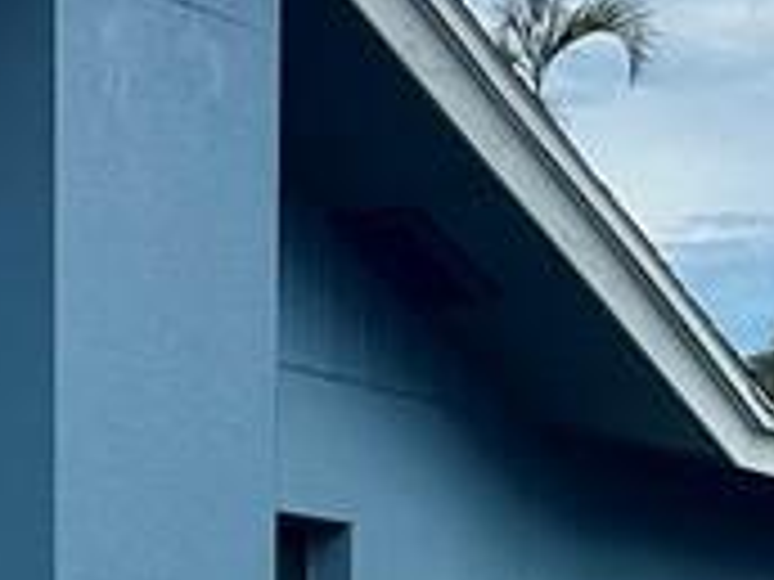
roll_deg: +0.9
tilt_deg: +0.3
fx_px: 3197
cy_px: 854
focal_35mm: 143
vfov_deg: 10.1
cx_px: -1008
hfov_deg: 11.6
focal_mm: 6.86
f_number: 1.78
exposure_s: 1/1845
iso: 80
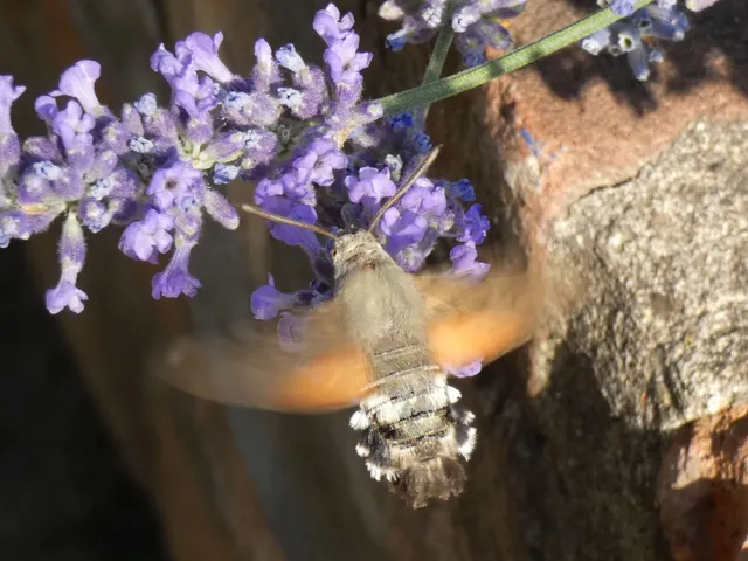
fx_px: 3328
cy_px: 280
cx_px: 374
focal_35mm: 154
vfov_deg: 9.6
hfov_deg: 12.8
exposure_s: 1/200
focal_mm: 27.5
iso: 160
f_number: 5.4
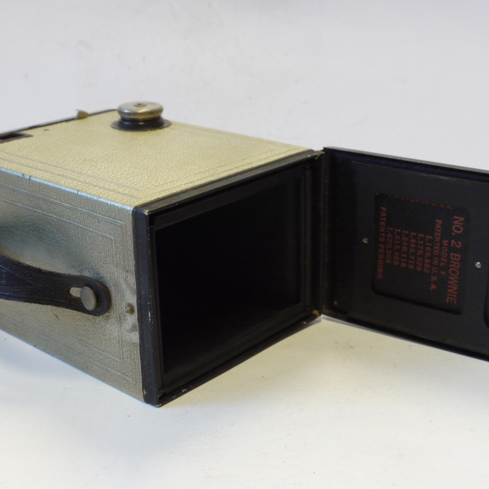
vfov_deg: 31.1
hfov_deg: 31.1
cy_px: 241
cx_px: 258
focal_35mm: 55
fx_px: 879
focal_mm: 23
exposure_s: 1/40
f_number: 8
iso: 800
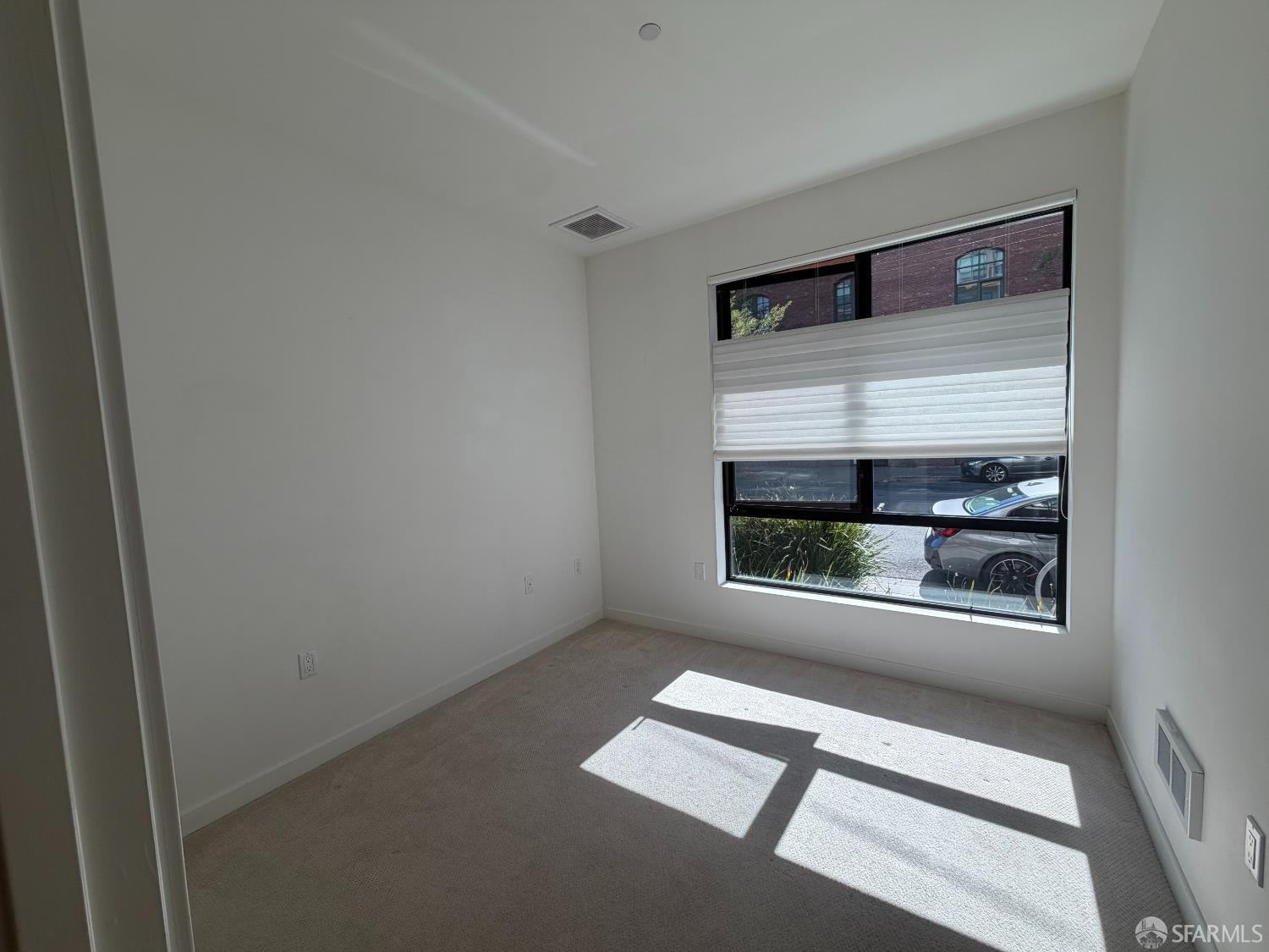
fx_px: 513
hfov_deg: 102.1
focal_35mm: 14
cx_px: 634
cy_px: 476
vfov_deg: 85.7
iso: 50
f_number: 2.2
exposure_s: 1/502
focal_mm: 2.22
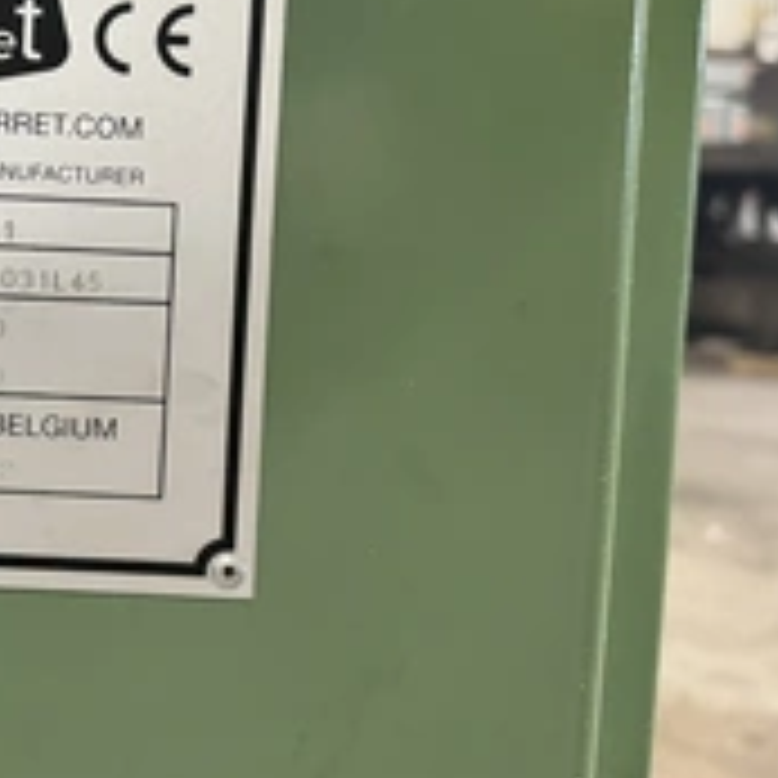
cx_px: -13
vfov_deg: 34.4
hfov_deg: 31.8
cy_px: 279
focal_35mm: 49
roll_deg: -2.9
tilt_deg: -4.9
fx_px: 1246
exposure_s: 1/60
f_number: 1.78
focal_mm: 6.86
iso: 640
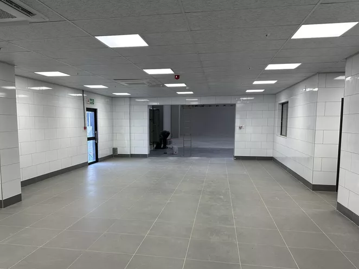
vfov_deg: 48.1
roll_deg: -1.0
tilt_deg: -7.9
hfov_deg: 61.5
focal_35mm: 29
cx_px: 161
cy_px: 155
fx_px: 301
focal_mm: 6.86
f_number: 1.78
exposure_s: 1/130
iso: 100
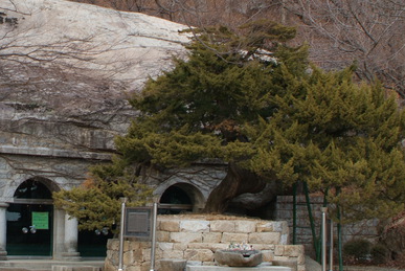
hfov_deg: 23.7
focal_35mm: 85
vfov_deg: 16.1
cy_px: 136
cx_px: 108
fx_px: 957
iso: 200
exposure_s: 1/90
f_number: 4.8
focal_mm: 31
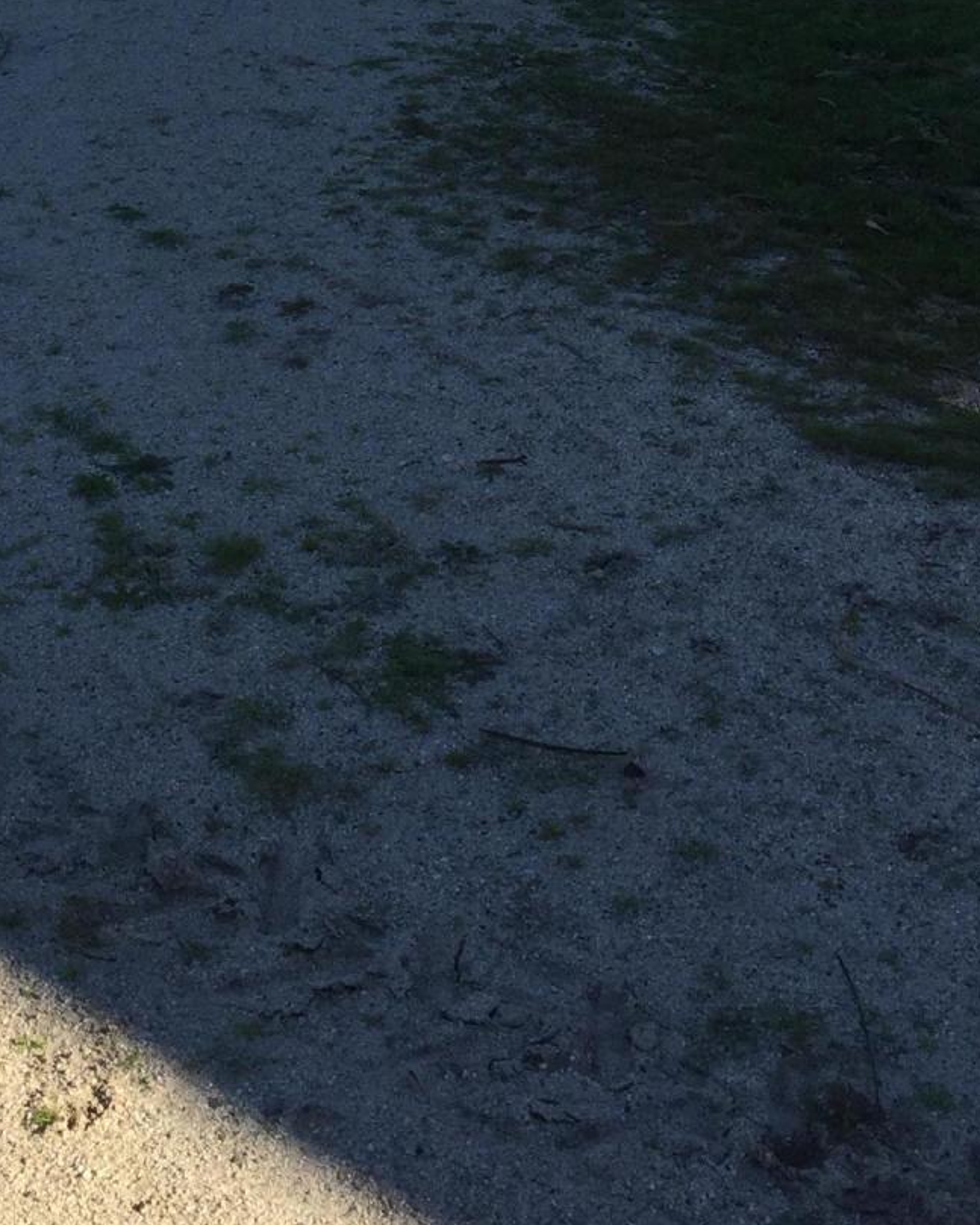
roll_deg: -0.6
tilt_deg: -7.0
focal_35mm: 70
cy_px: -165
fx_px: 2538
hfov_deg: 21.8
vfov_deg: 25.0
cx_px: 427
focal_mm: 4.15
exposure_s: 1/1199
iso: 32
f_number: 2.2
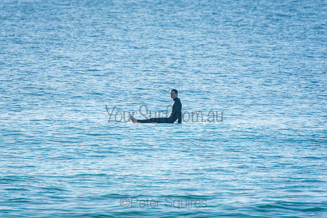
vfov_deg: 2.3
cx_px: 164
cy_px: 109
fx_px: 5451
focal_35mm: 600
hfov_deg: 3.4
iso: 180
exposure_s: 1/1250
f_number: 5.6
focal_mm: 400
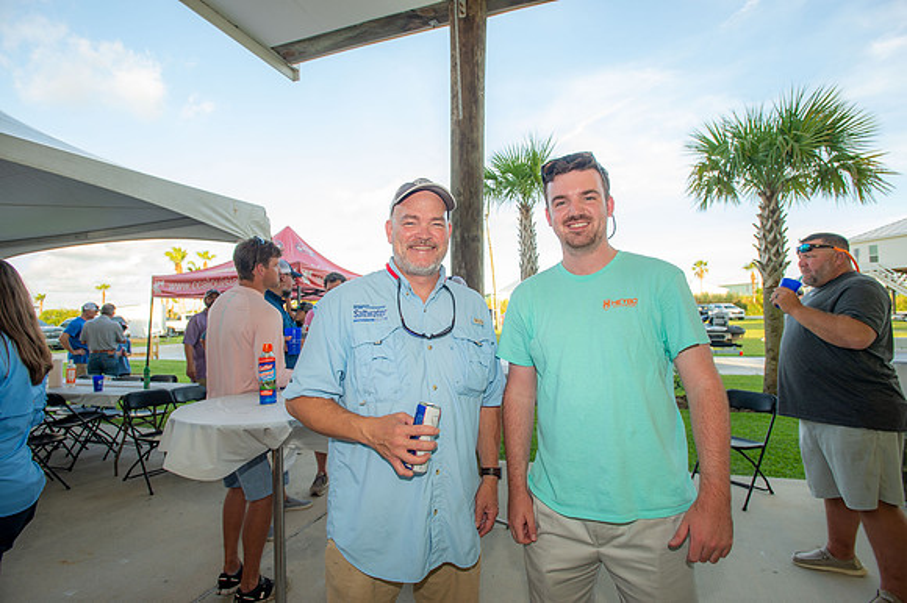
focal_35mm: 19
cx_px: 454
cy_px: 302
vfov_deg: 64.5
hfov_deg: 86.9
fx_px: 478
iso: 200
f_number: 5.6
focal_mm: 19
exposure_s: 1/125
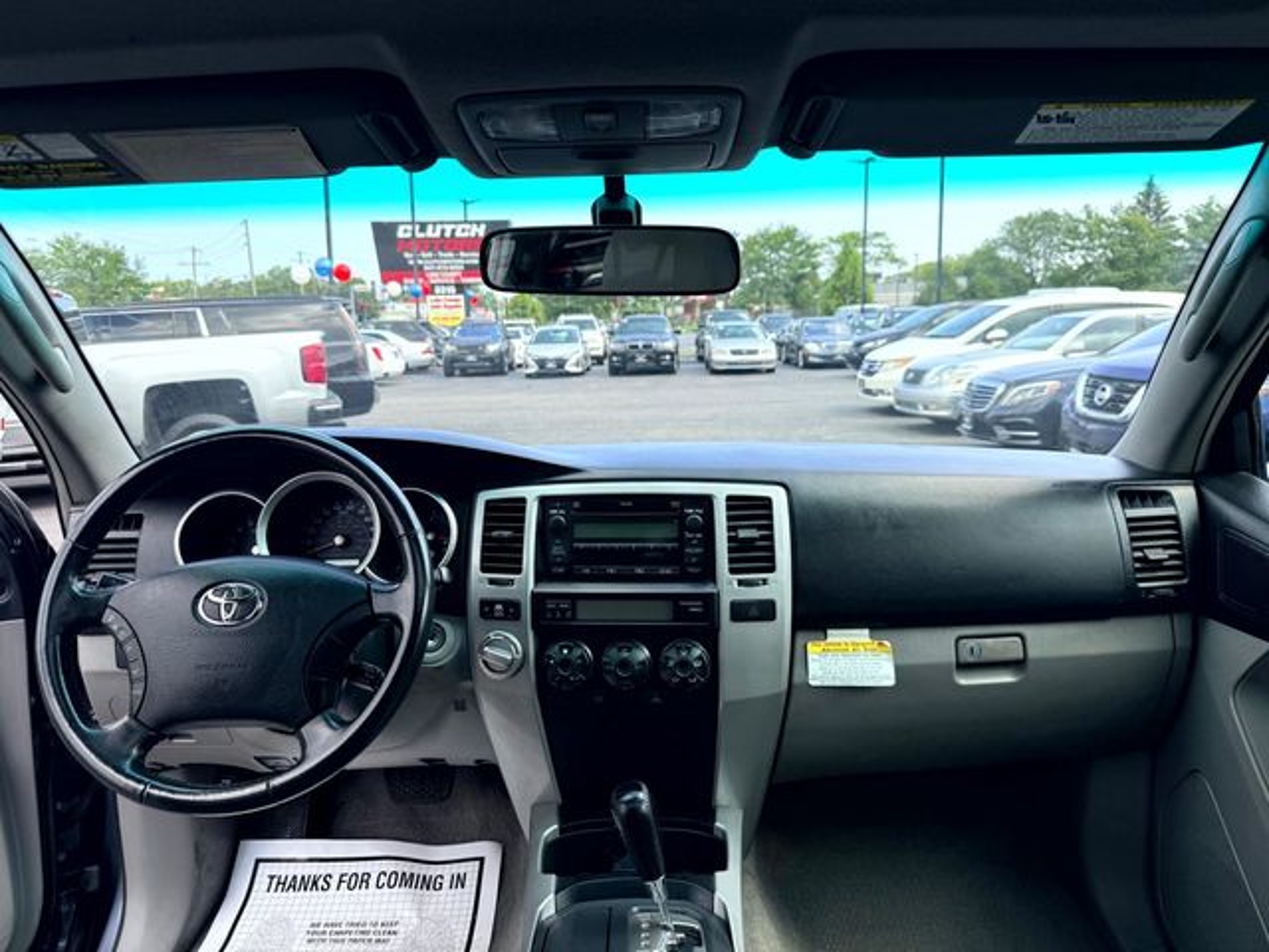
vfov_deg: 56.8
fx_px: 880
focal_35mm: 24
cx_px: 634
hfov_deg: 71.6
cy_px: 476
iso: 100
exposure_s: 1/1139
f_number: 1.78
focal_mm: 6.76
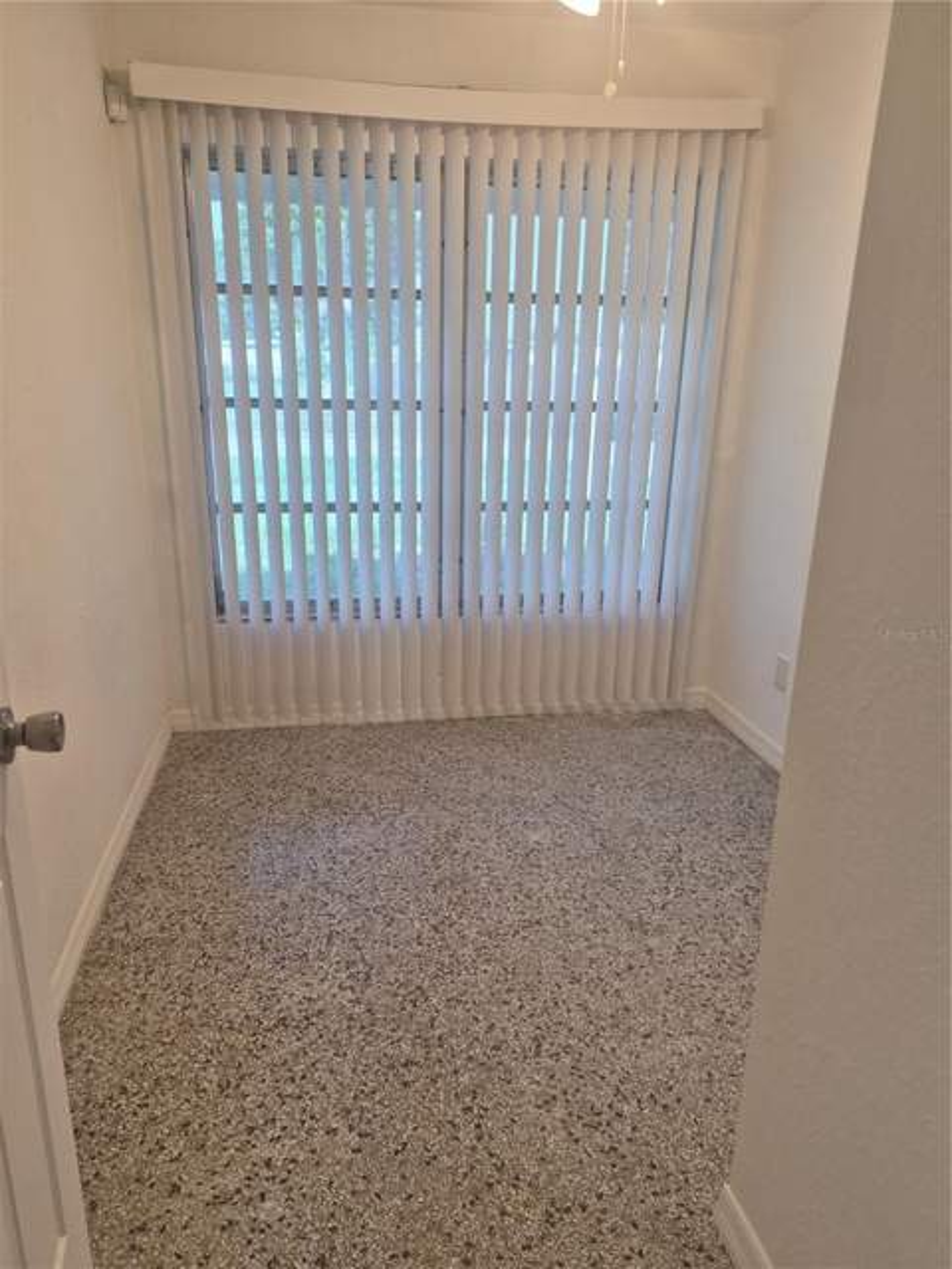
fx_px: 843
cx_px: 476
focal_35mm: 23
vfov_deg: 73.9
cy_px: 634
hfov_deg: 58.9
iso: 125
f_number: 1.8
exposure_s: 1/120
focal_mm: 5.4
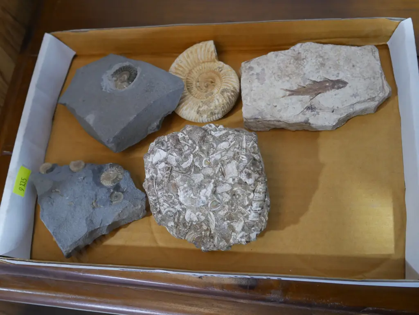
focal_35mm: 40
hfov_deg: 46.8
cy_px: 158
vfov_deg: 36.0
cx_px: 210
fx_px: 484
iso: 800
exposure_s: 1/60
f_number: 4.5
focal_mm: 20
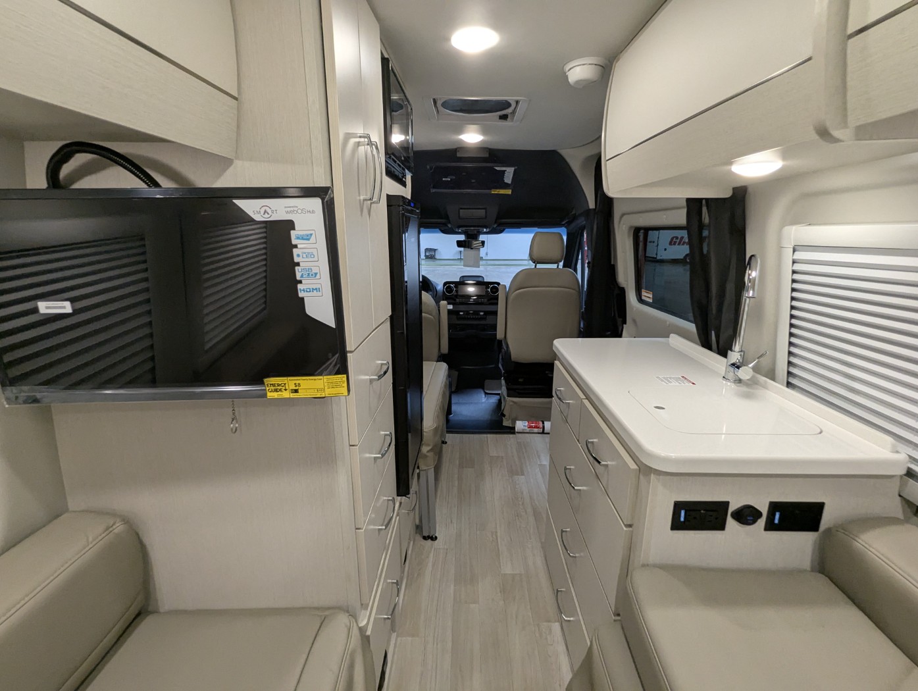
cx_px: 459
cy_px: 346
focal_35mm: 16
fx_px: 425
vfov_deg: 78.2
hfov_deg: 94.4
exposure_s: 1/112
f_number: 2.2
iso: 228
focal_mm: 2.35
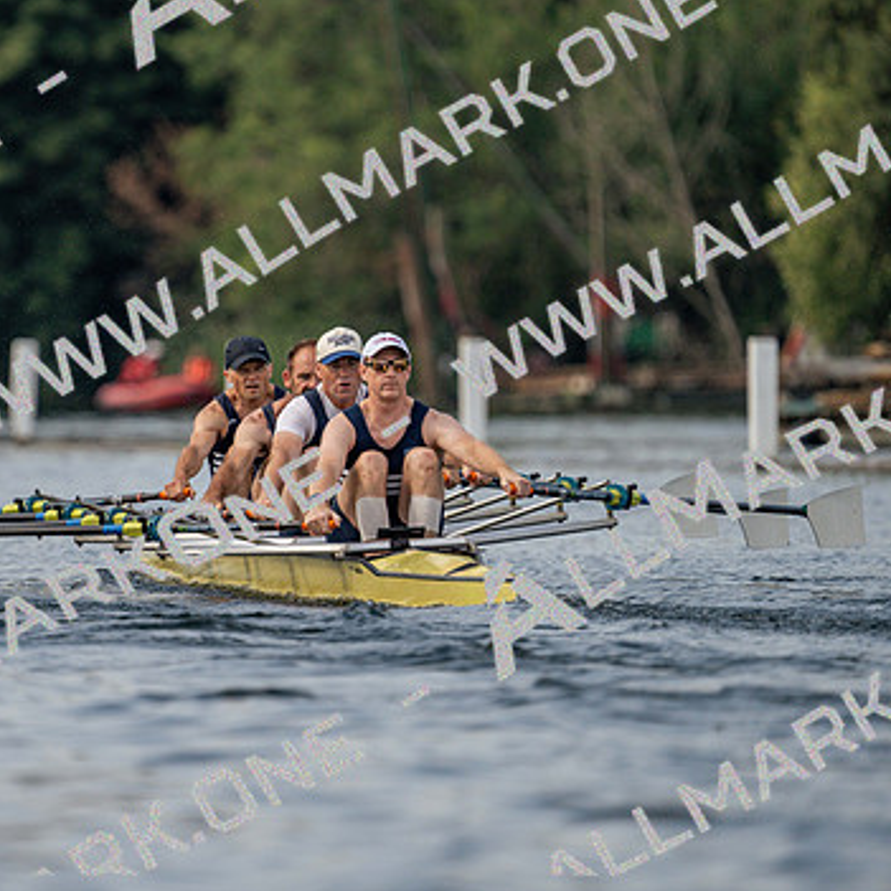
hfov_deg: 2.1
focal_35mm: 842
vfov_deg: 2.1
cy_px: 440
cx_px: 267
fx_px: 24520
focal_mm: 600
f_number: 6.3
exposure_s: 1/1600
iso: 400
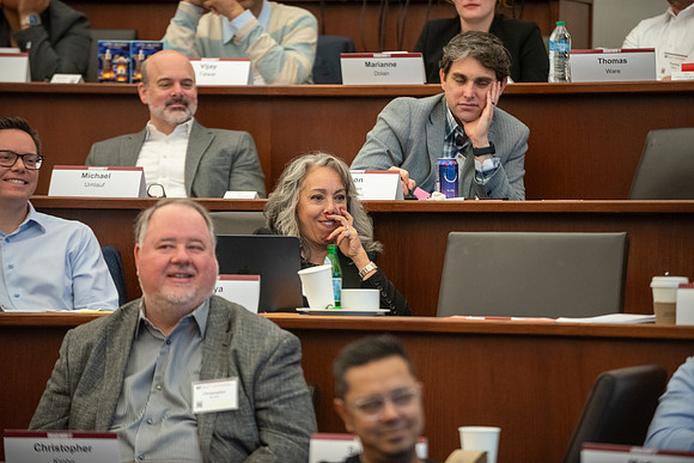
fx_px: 3856
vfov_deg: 6.9
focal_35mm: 200
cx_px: 347
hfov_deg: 10.3
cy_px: 232
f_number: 2.8
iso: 2000
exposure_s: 1/160
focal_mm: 200
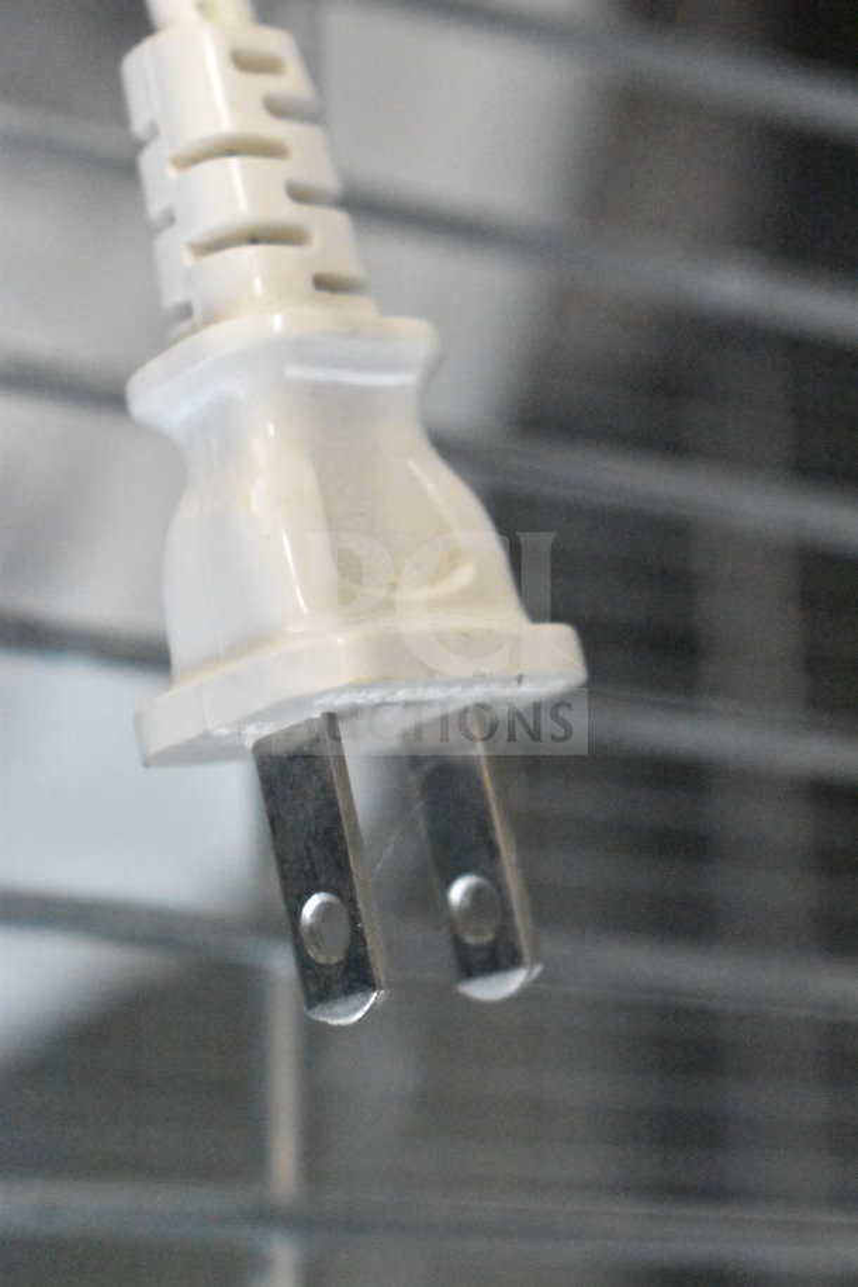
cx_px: 429
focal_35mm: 82
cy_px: 644
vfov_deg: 24.6
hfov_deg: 16.6
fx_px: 2949
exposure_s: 1/100
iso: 22800
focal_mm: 55
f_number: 5.6
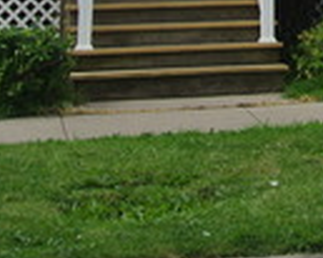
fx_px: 1653
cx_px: 601
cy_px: -258
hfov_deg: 10.4
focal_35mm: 173
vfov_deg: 8.5
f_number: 4.5
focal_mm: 14
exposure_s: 1/400
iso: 100
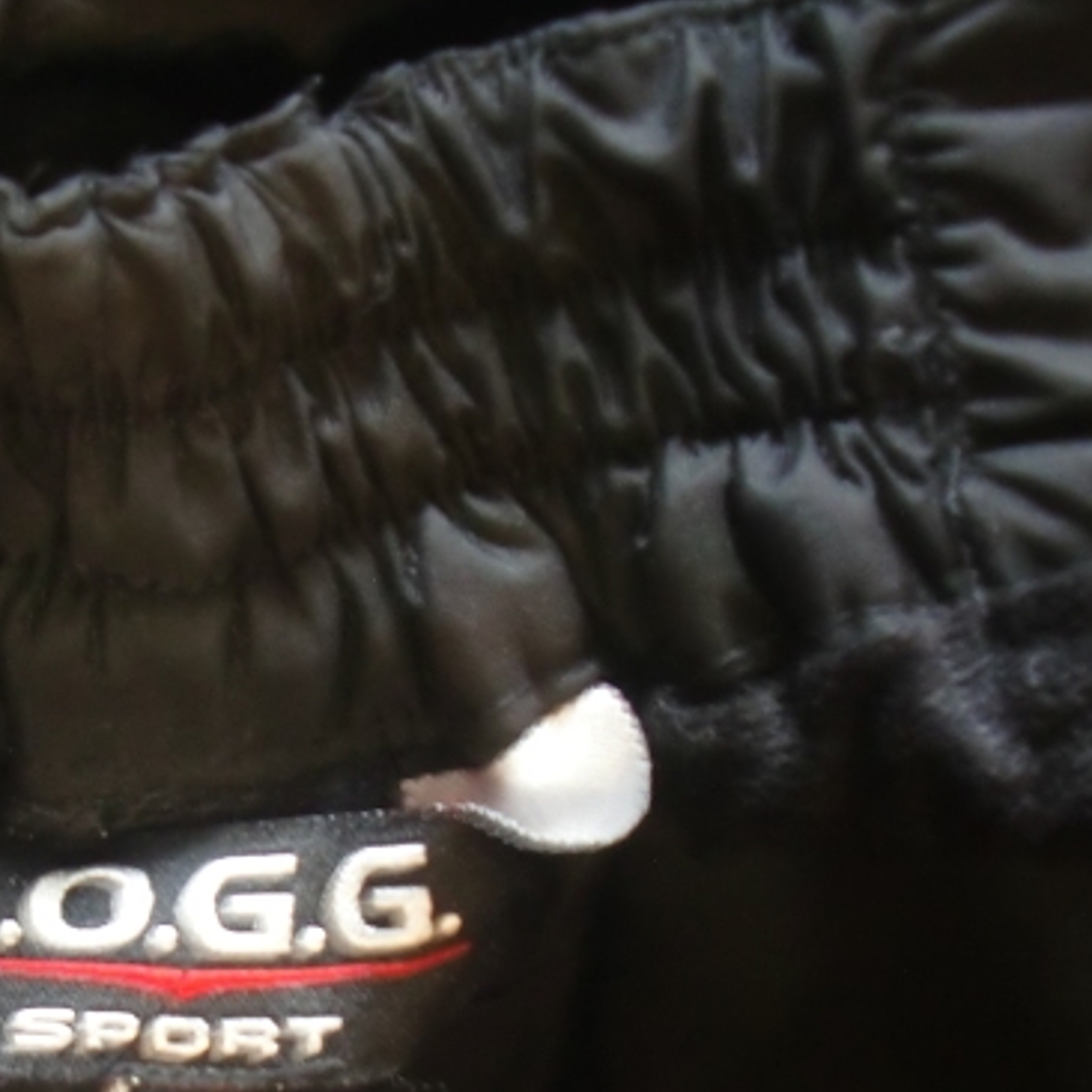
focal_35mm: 89
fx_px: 3176
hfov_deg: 19.3
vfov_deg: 19.1
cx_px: 206
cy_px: 994
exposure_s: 1/2
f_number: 2.8
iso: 200
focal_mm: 6.3
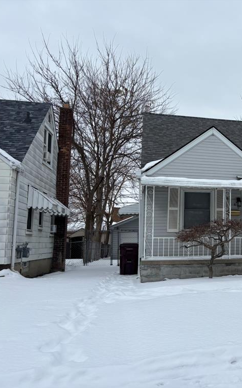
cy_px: 194
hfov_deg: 31.3
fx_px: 390
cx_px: 253
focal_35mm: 37
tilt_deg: +7.5
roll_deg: -0.1
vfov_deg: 52.7
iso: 50
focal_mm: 5.96
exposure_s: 1/2342
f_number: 1.6
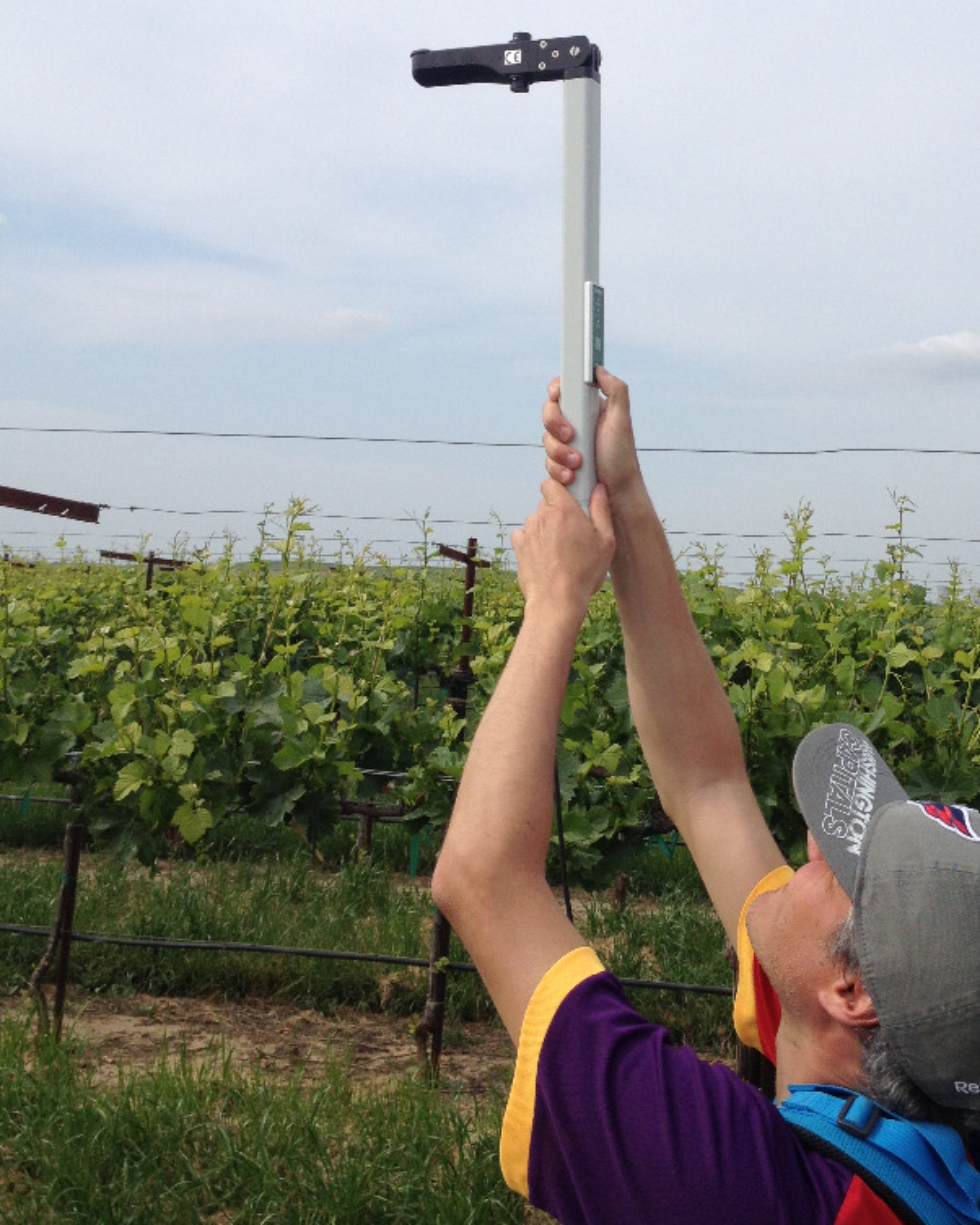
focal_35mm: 49
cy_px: 459
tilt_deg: +3.1
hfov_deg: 30.7
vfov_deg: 37.8
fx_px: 1777
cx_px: 607
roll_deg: -3.0
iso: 50
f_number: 2.4
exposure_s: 1/2304
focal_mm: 4.28
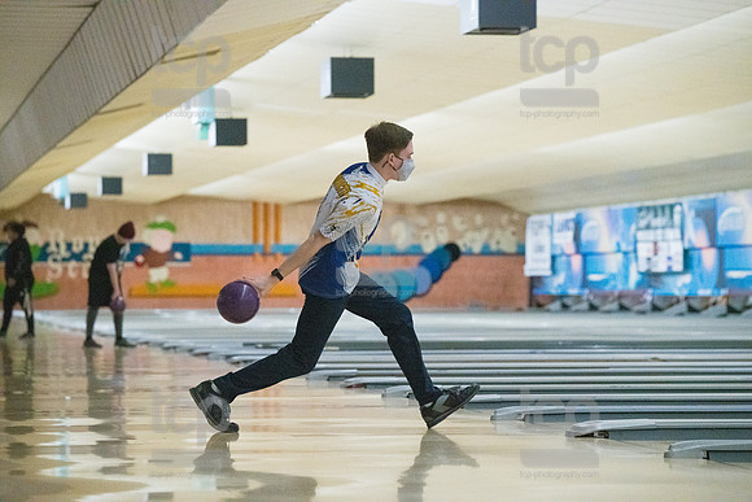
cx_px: 376
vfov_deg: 10.2
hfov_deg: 15.2
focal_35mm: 135
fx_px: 2821
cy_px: 251
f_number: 4
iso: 10000
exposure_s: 1/1000
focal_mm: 135
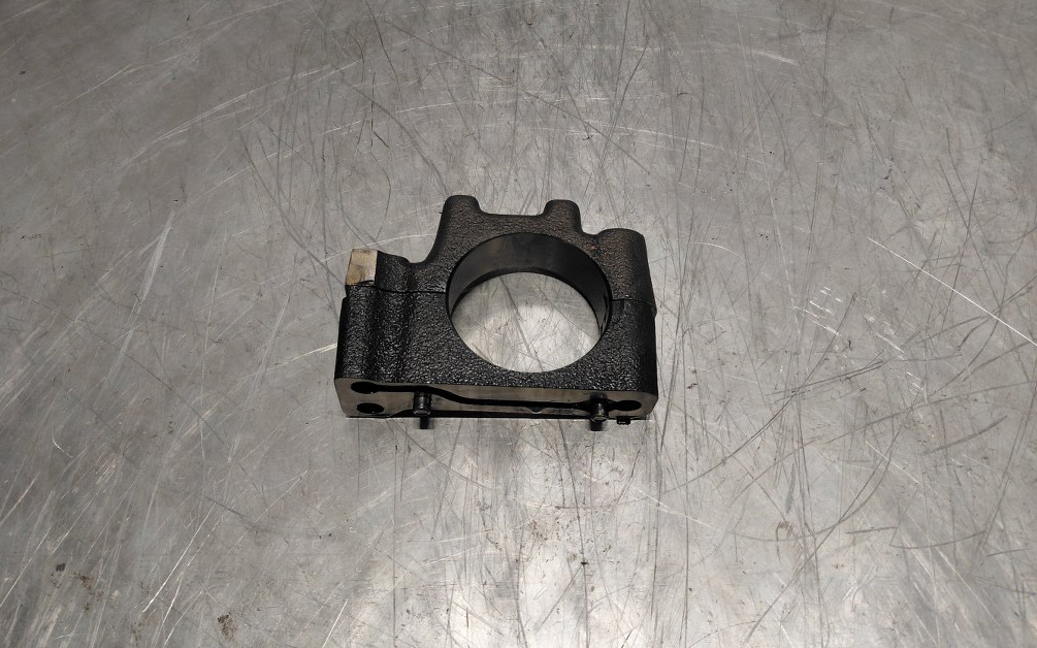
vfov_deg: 46.0
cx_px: 510
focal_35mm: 27
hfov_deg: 68.4
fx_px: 763
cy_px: 307
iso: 100
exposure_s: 1/120
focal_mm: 4.69
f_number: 1.8
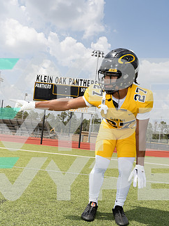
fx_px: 254
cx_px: 82
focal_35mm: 39
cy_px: 130
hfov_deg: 36.8
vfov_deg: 47.7
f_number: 11
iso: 160
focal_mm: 29
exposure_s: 1/250
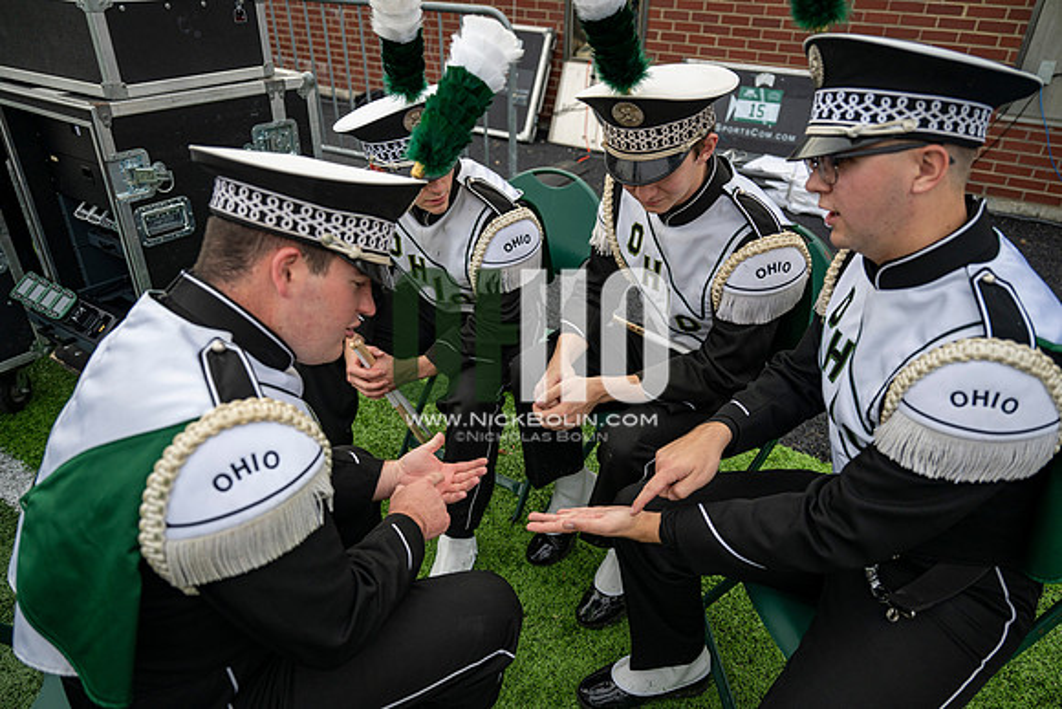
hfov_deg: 73.7
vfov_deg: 53.2
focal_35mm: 24
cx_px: 531
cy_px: 354
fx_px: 708
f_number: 2.8
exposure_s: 1/500
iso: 200
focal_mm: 24
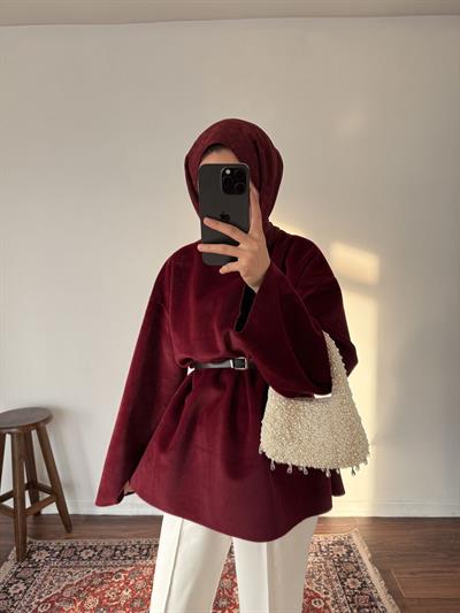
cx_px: 230
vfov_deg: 71.6
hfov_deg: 56.8
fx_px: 425
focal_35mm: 24
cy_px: 306
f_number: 1.78
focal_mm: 6.76
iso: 200
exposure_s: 1/98
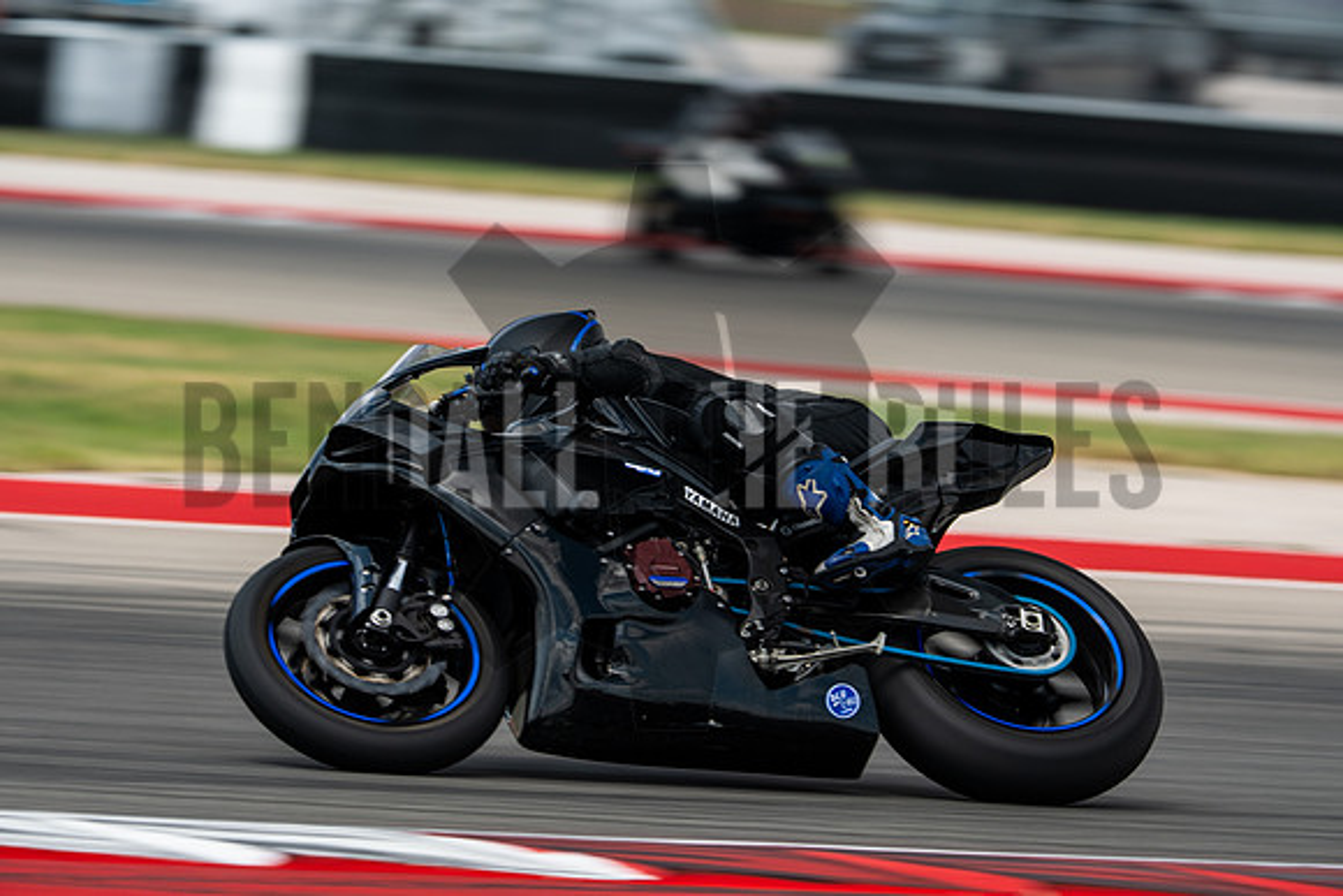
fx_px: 15671
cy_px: 448
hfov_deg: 4.9
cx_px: 672
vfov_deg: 3.3
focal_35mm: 420
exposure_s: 1/250
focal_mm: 280
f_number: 5.6
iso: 160
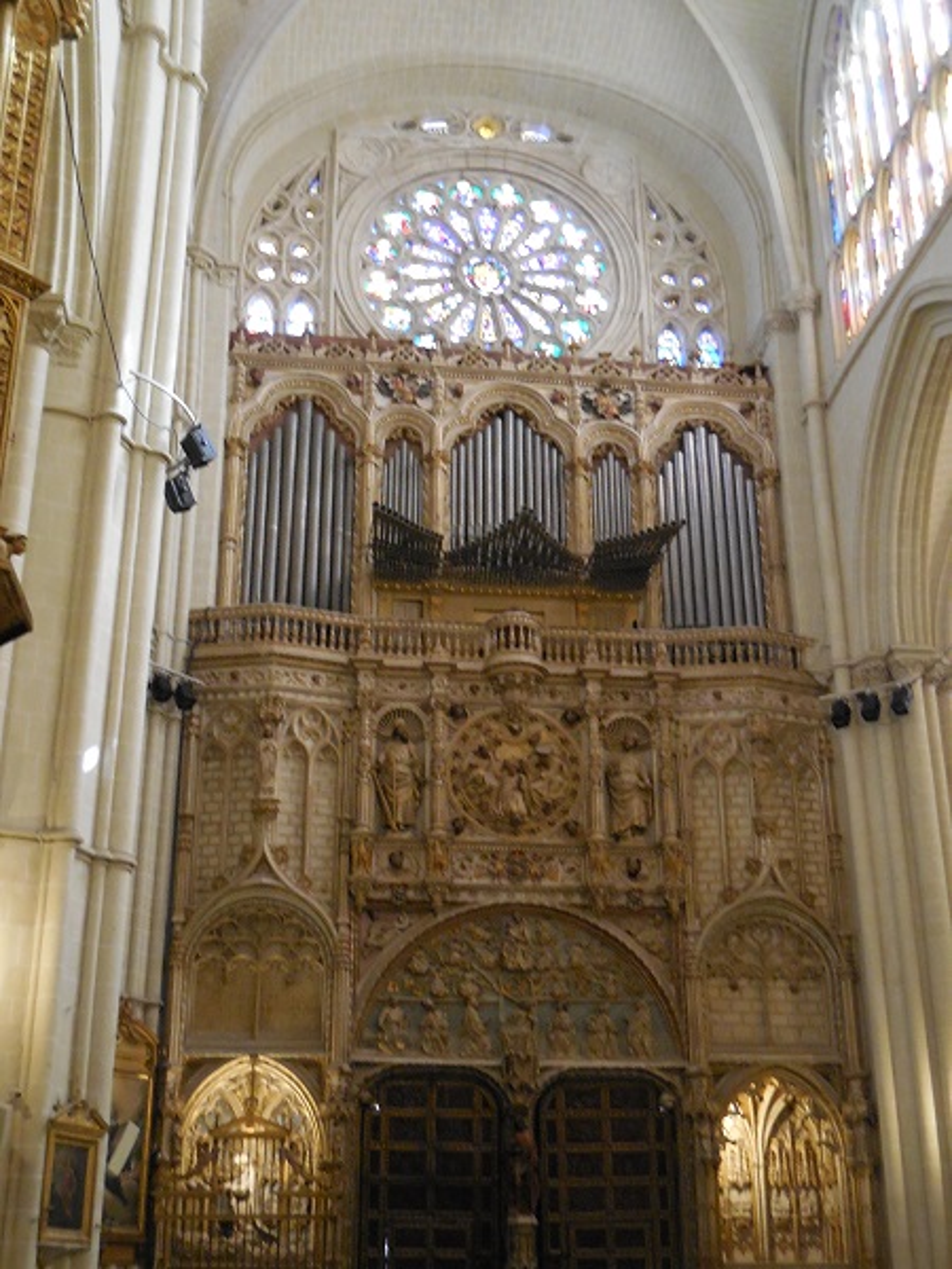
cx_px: 476
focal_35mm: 45
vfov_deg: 42.1
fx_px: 1650
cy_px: 634
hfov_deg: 32.2
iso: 800
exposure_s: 1/5
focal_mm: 8.1
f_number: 4.2
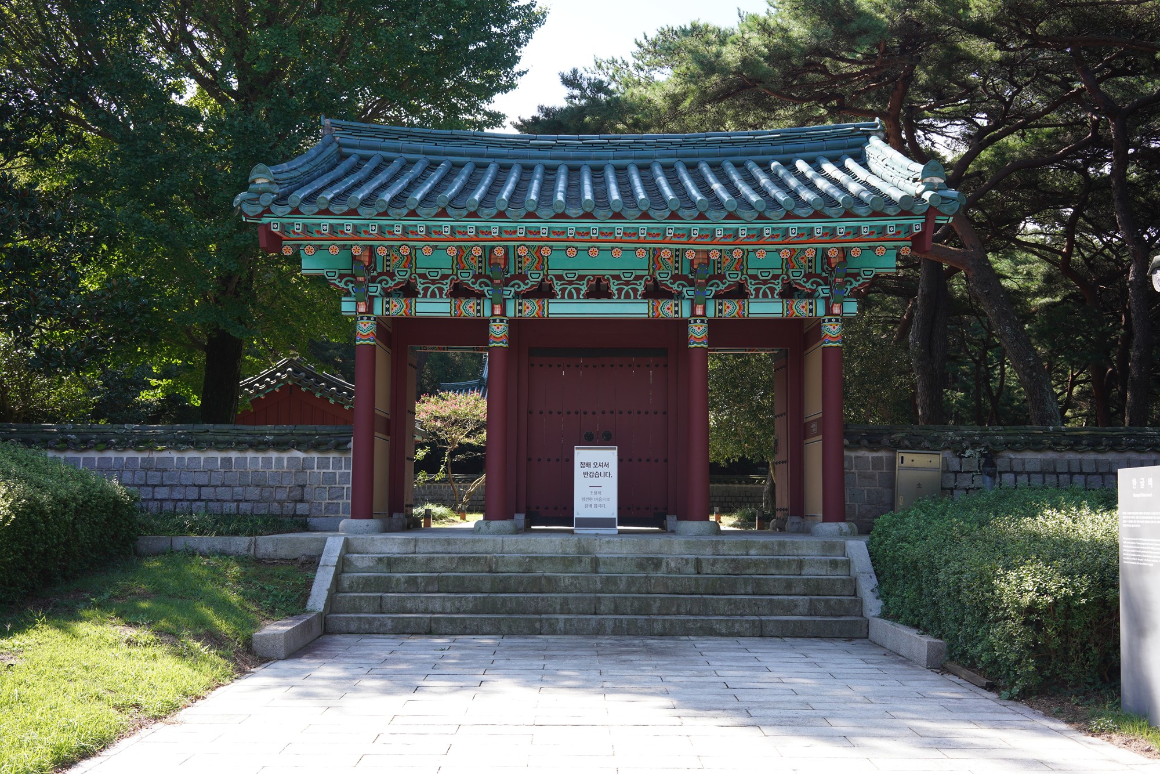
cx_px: 580
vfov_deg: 37.9
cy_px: 387
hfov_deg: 54.4
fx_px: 1128
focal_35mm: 35
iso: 200
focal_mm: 35
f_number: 8
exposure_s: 1/100
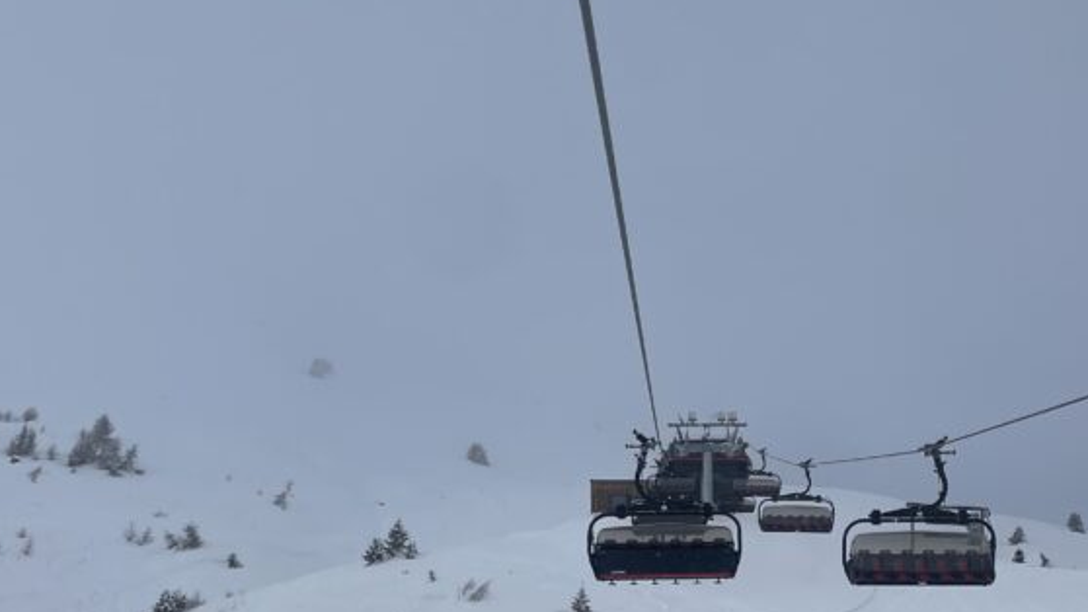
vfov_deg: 22.5
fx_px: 1500
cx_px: 718
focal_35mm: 52
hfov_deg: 39.4
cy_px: 561
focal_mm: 4.2
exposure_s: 1/20408
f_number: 1.6
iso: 32
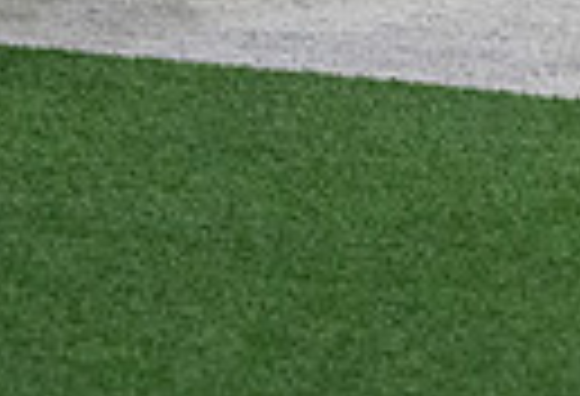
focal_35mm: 455
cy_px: -138
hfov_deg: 4.5
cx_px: -18
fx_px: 7383
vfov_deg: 3.1
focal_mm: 70
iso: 5000
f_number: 2.8
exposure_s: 1/1250
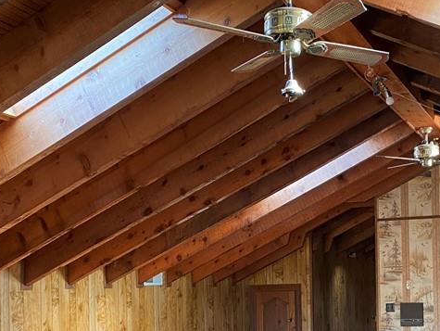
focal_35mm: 56
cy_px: 274
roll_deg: +1.3
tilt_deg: +0.5
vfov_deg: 25.6
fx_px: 712
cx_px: 371
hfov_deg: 33.0
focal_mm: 4.25
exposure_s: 1/60
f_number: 1.8
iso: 200
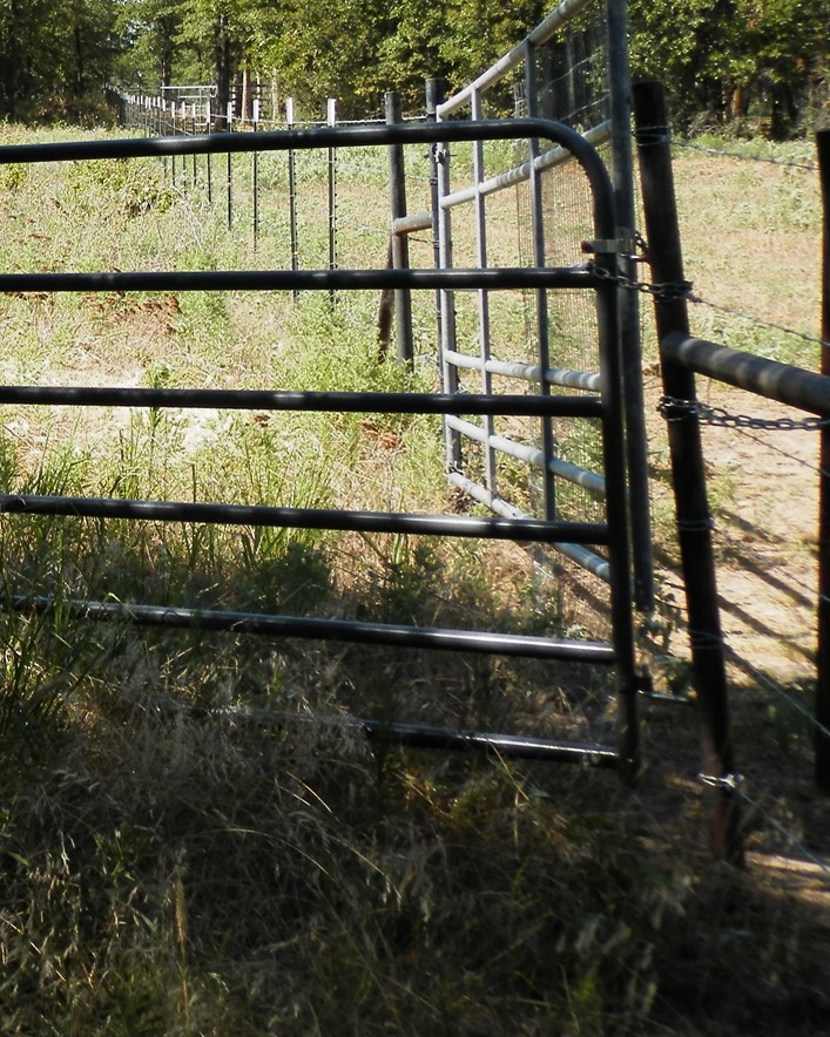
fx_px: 3194
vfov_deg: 18.2
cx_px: -216
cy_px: 144
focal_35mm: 104
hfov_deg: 14.3
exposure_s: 1/50
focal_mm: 8.2
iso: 80
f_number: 10.2
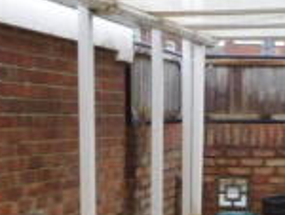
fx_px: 800
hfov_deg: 19.9
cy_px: 203
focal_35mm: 97
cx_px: 252
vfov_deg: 15.1
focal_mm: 4.5
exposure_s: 1/50
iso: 125
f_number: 3.4
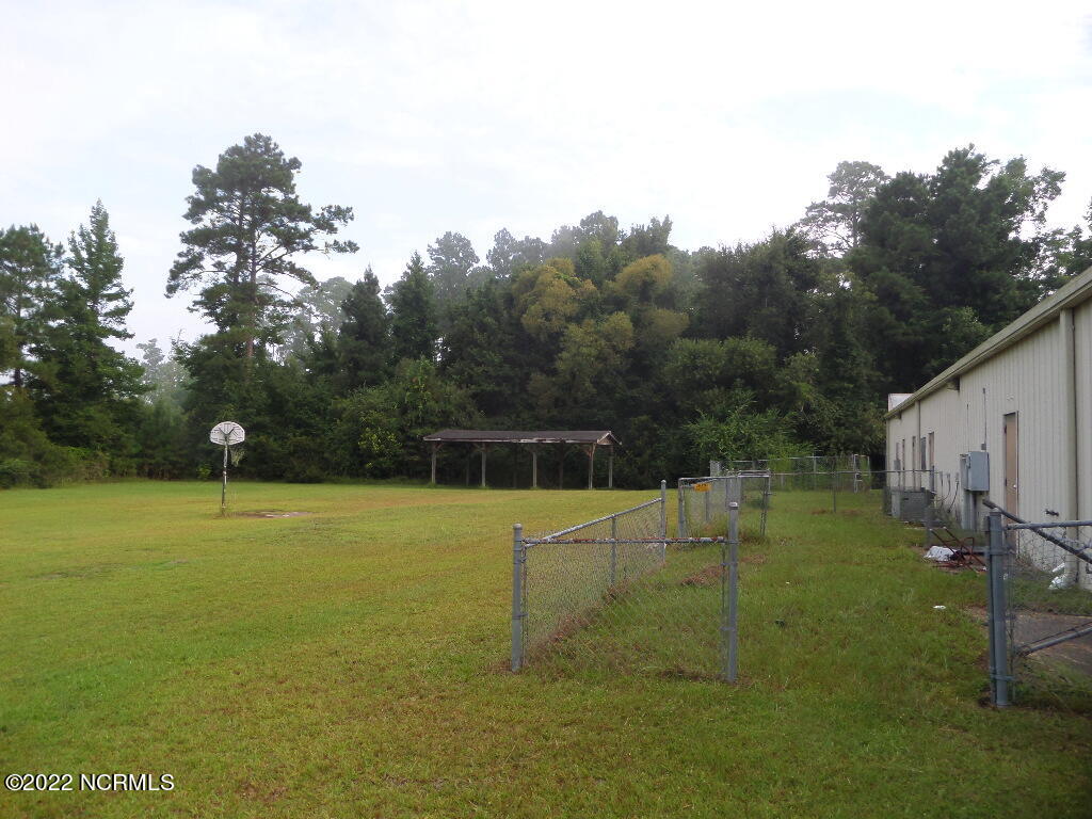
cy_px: 410
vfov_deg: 56.8
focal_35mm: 24
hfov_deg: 71.6
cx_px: 546
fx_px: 757
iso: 100
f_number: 3.2
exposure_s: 1/250
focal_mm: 4
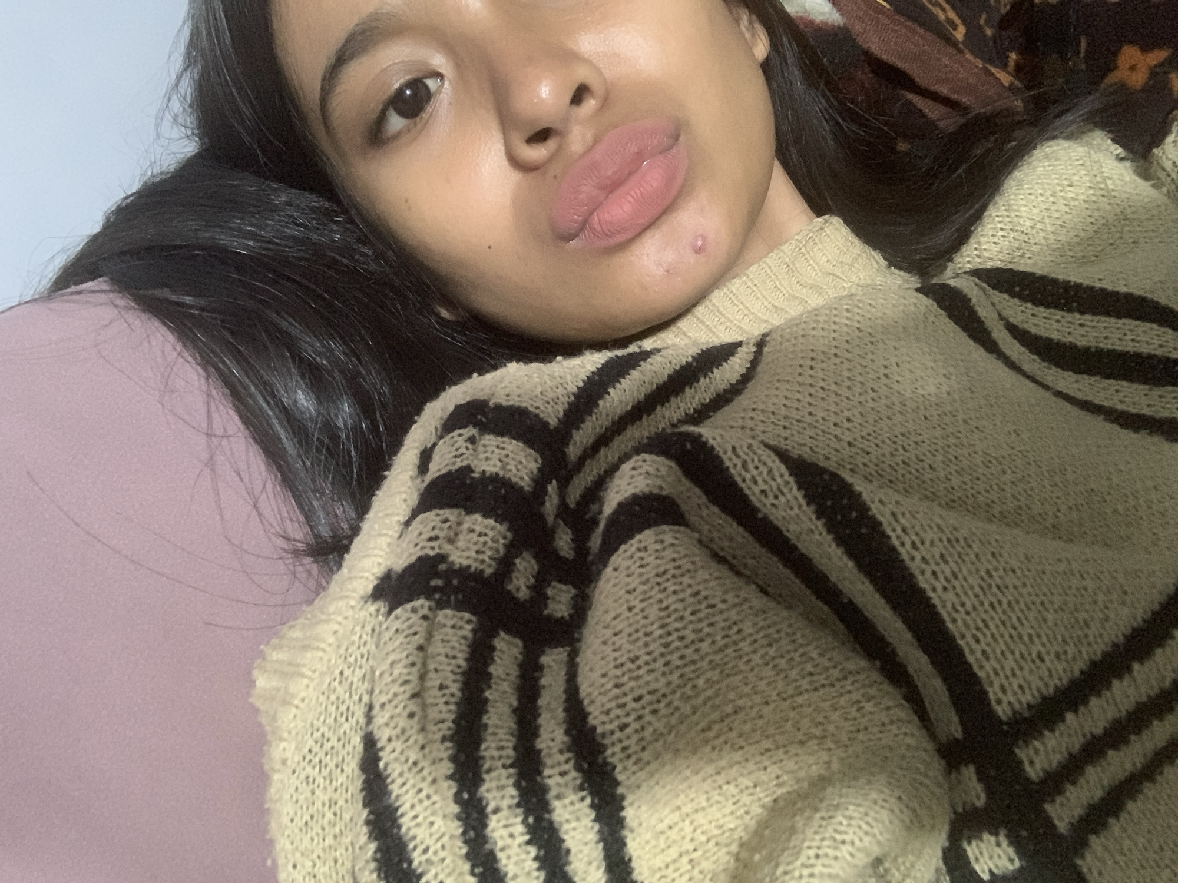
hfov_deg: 56.8
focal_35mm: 32
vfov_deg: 44.2
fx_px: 1089
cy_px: 442
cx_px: 589
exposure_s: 1/21
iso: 640
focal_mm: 2.87
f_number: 2.2
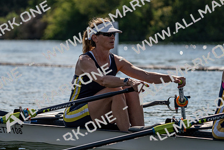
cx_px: 98
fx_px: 1476
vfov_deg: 5.8
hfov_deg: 8.7
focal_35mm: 237
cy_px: 62
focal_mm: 200
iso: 100
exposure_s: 1/1600
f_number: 5.6
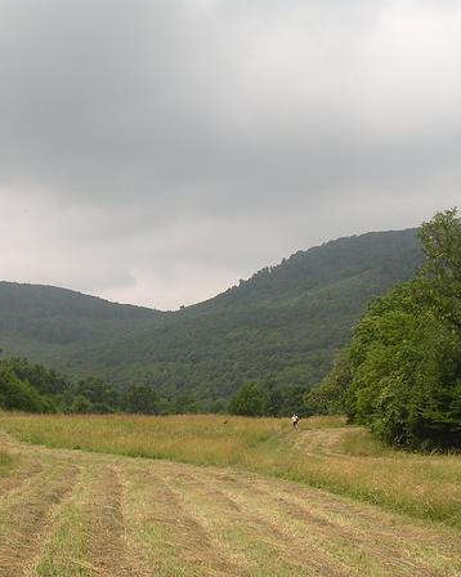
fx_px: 905
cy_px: 299
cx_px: 196
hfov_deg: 28.6
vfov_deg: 35.4
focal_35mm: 53
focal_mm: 5.8
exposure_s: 1/184
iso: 100
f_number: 5.6
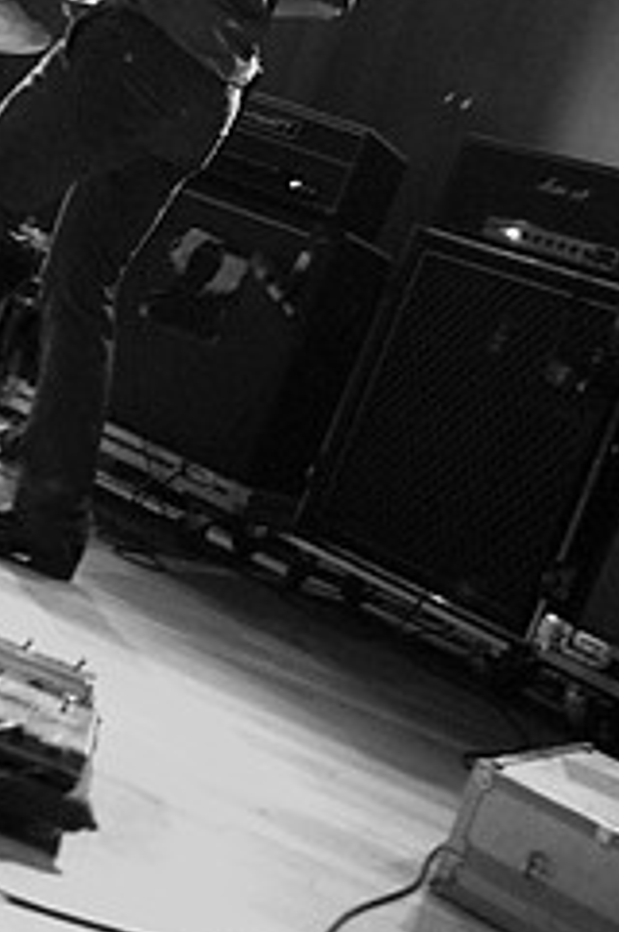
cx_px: 331
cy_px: 220
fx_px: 1448
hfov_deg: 24.1
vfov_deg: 34.8
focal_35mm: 56
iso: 1600
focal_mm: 20
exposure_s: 1/40
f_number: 2.8
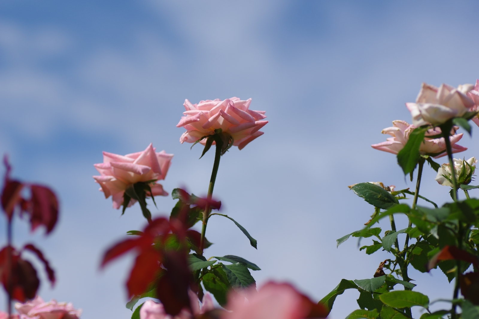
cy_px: 160
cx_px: 240
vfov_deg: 10.1
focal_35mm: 135
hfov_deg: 15.2
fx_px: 1795
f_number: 4
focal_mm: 90
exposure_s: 1/2000
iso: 100
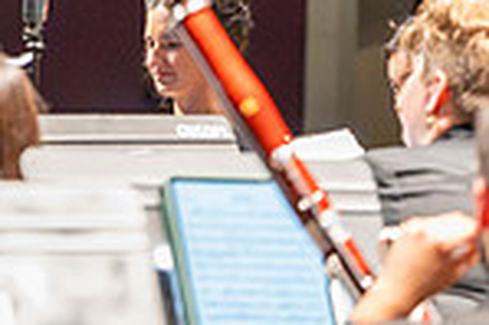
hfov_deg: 4.4
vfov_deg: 2.9
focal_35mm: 468
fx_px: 6350
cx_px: -348
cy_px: -140
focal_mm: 120
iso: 12800
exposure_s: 1/640
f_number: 2.8
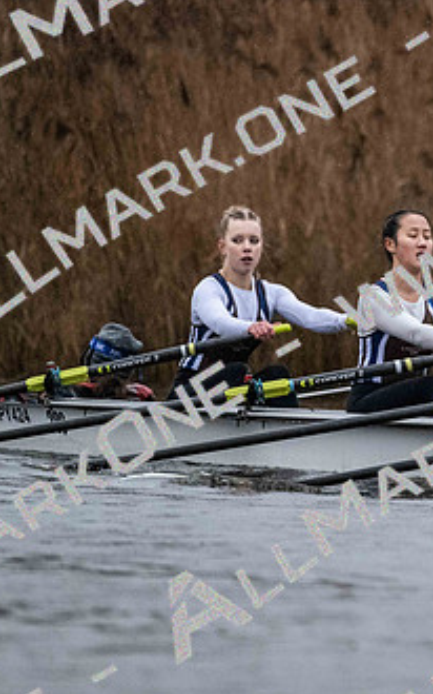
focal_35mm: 716
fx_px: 13531
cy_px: 338
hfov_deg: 1.8
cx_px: 595
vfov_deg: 2.9
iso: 6400
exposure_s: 1/1600
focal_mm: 400
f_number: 4.5
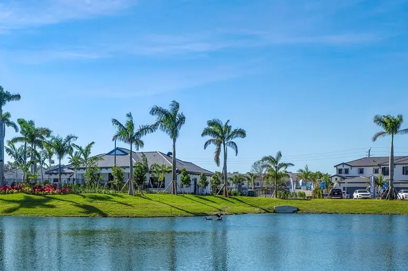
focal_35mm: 47
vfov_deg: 28.6
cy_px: 182
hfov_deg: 41.6
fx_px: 529
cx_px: 135
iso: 100
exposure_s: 1/2000
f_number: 6.3
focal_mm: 21.3
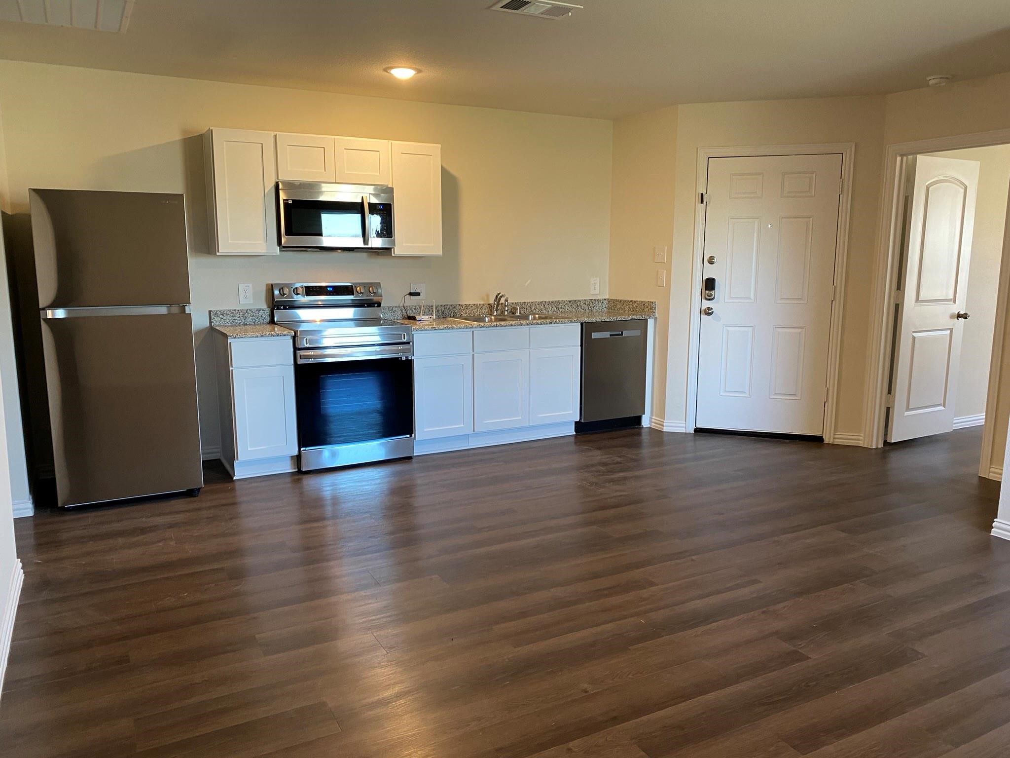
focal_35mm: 26
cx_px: 505
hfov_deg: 67.3
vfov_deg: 53.1
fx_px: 759
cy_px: 379
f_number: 1.8
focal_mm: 4.25
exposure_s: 1/60
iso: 200
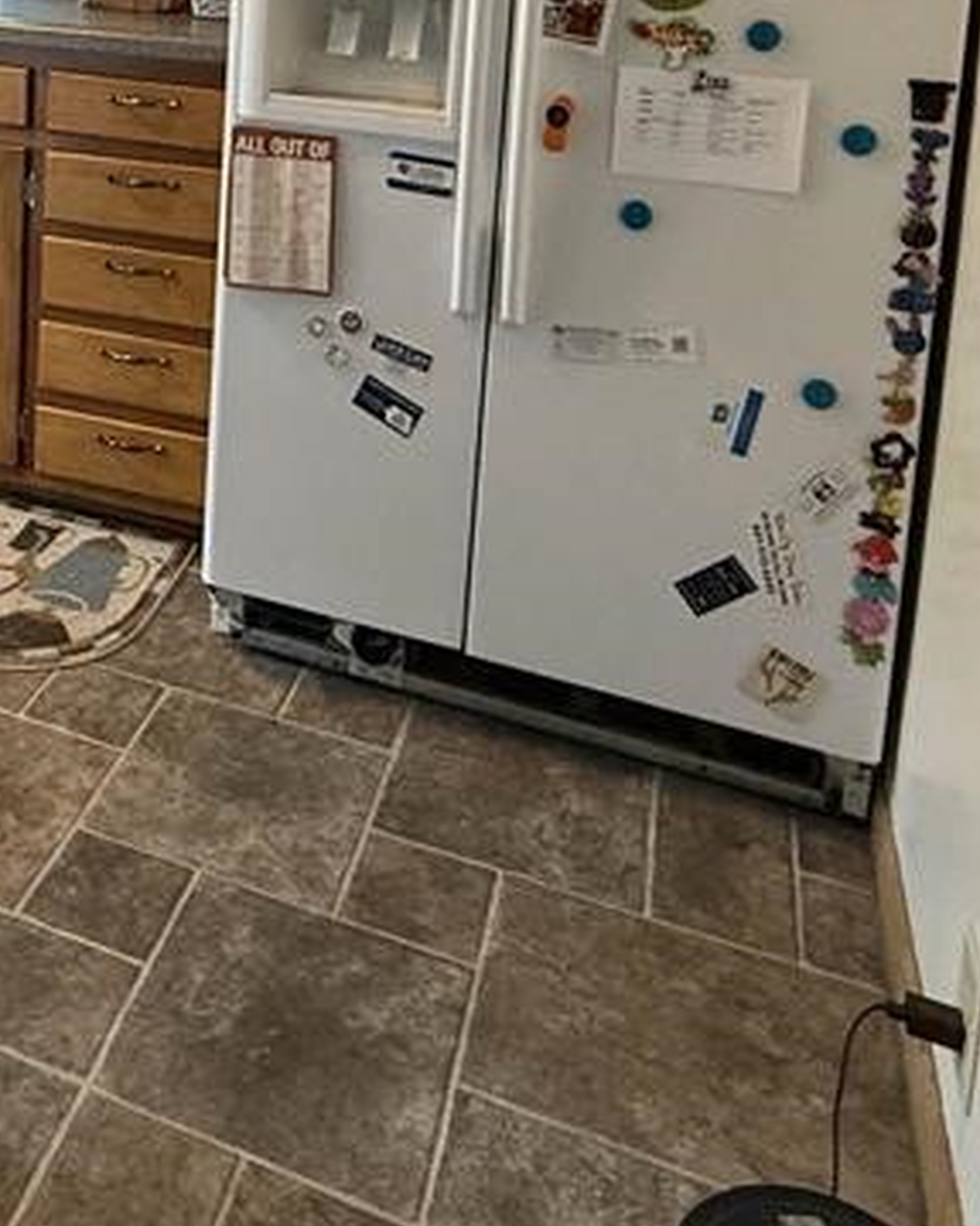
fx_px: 1415
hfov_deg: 36.0
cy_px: 24
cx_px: 106
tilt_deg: -5.8
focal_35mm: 39
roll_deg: -1.2
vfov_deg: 41.3
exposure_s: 1/60
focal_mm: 2.22
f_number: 2.2
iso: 400
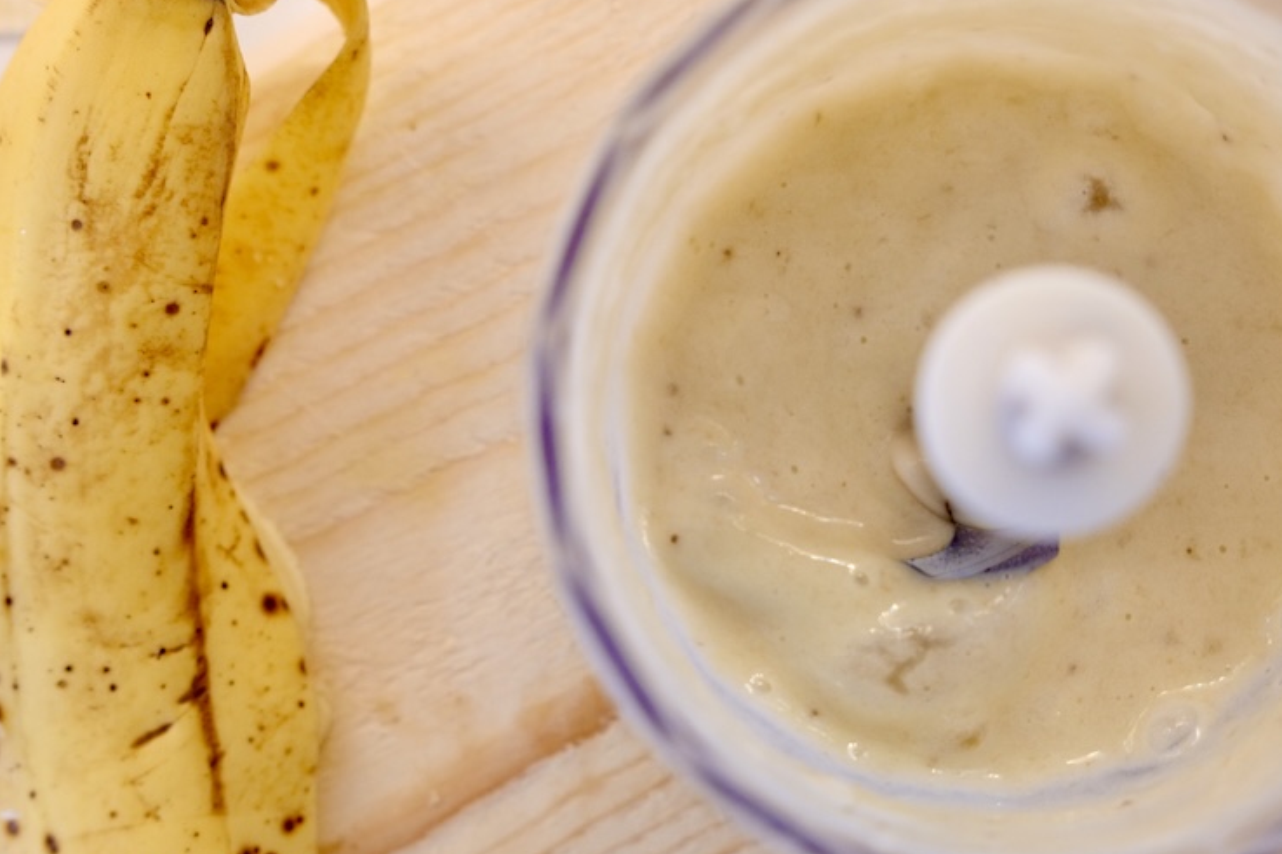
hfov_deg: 26.7
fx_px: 2706
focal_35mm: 76
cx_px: 638
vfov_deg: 17.9
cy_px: 451
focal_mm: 70
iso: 6400
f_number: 6.3
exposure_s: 1/160
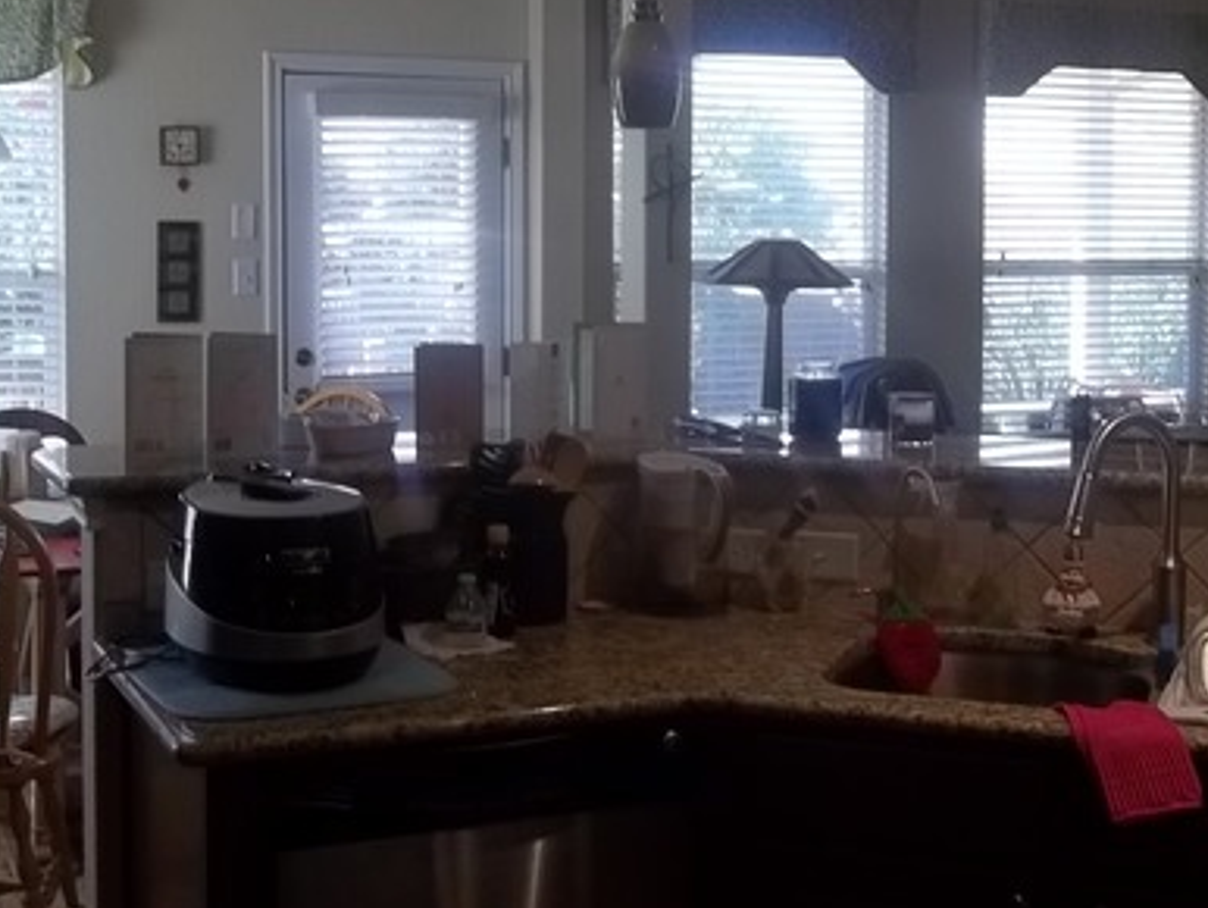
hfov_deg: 36.1
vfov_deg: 27.5
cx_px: 607
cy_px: 351
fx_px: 1851
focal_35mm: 53
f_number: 2.9
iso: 64
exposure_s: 1/50
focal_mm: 5.7
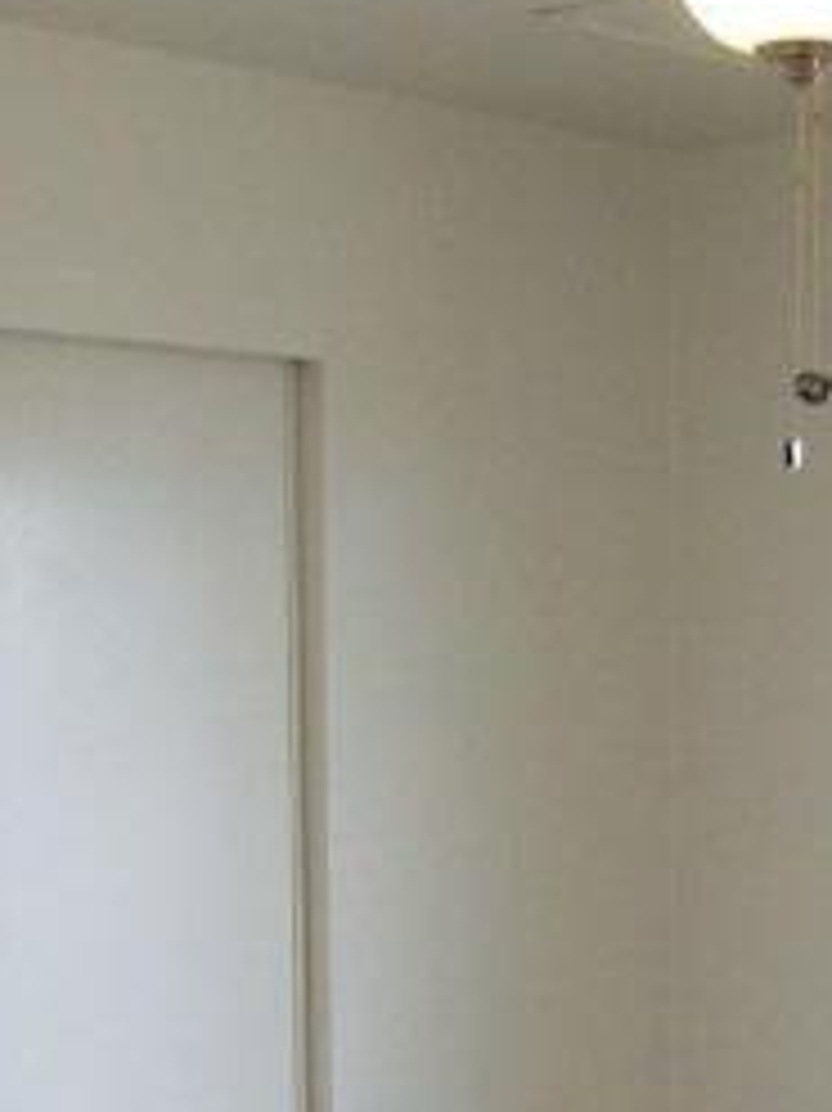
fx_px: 3592
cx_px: 778
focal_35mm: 112
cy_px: 1517
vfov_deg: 16.4
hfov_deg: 13.1
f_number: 2.7
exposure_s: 1/64
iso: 117
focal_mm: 6
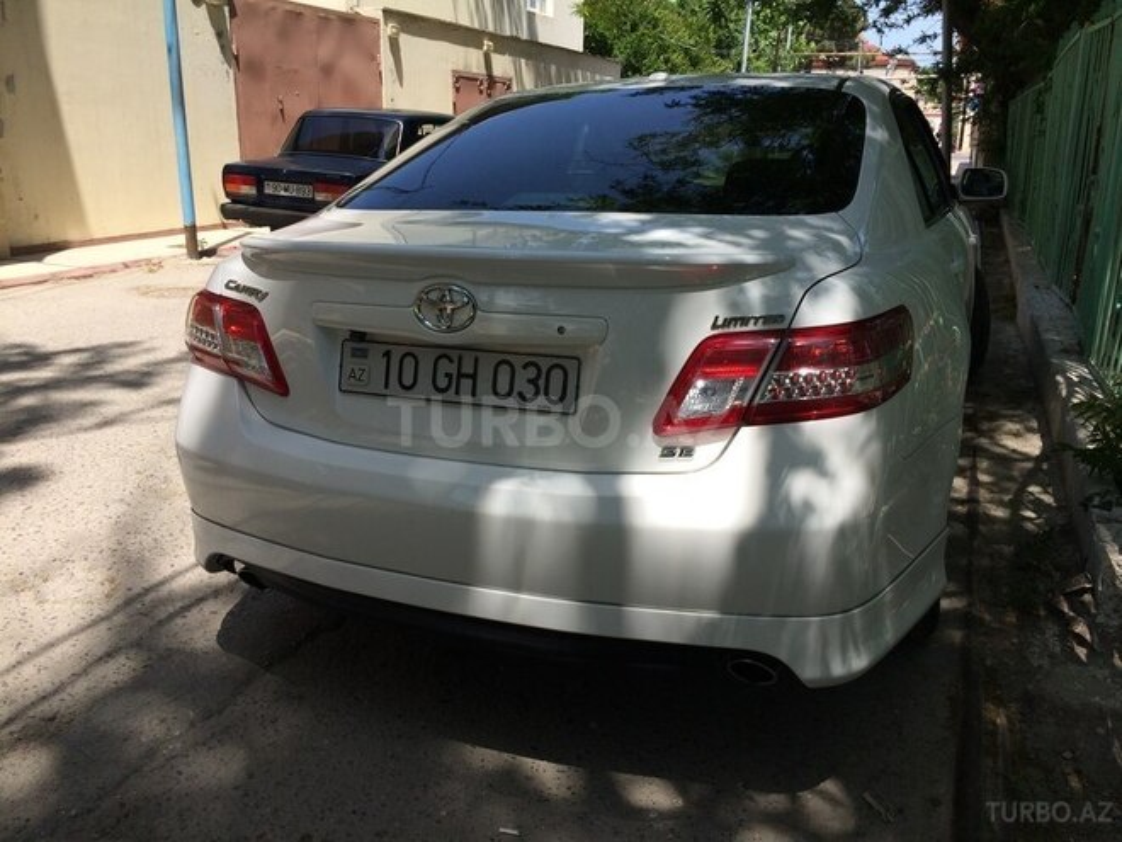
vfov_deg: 48.2
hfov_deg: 61.7
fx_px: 940
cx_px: 561
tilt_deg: -19.7
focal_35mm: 29
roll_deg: -0.8
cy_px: 421
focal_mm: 4.15
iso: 32
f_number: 2.2
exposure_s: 1/1368
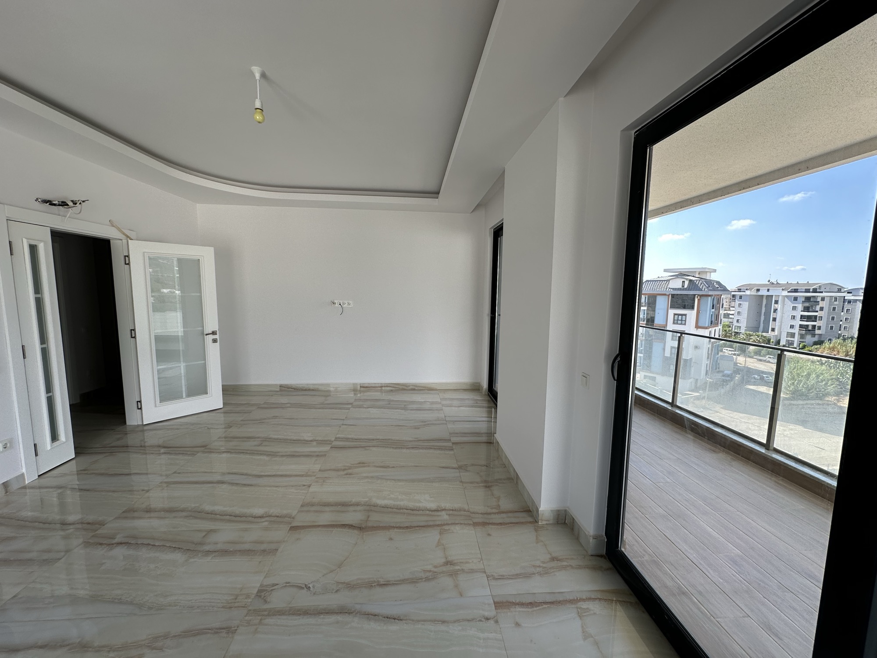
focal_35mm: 14
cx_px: 438
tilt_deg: -6.5
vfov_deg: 85.7
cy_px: 329
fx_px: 355
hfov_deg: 102.1
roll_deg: -0.9
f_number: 2.2
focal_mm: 2.22
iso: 40
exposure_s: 1/267
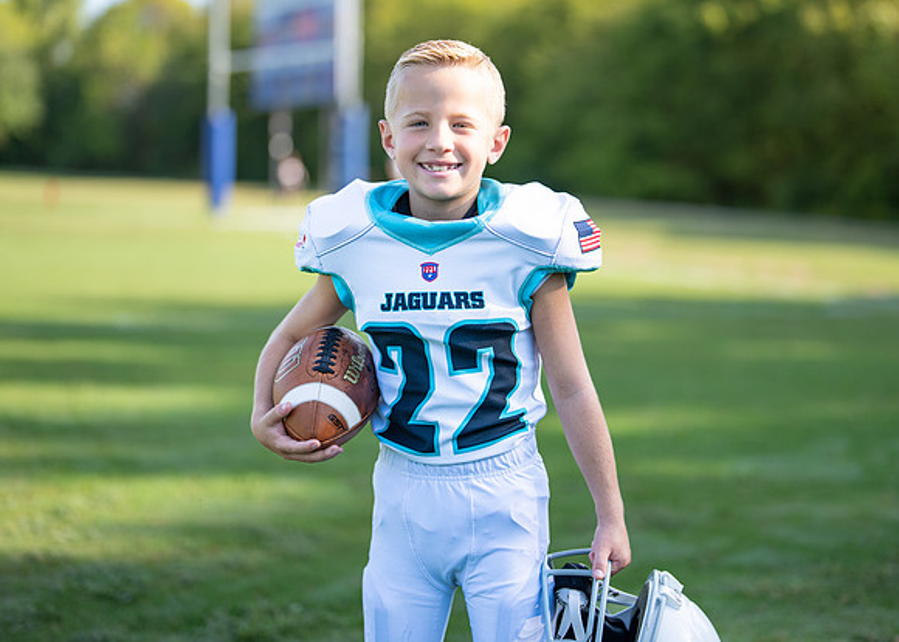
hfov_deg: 30.7
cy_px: 256
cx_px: 482
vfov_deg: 22.2
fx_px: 1634
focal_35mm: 64
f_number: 1.2
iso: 100
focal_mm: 50
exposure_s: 1/4000
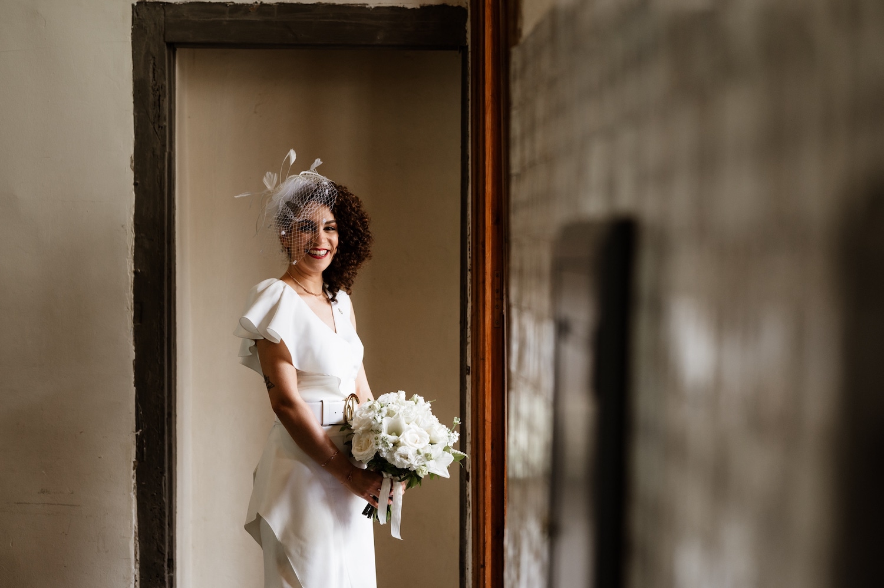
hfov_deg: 23.9
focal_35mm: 85
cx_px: 442
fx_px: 2086
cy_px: 294
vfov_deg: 16.1
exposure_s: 1/400
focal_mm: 85
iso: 800
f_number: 2
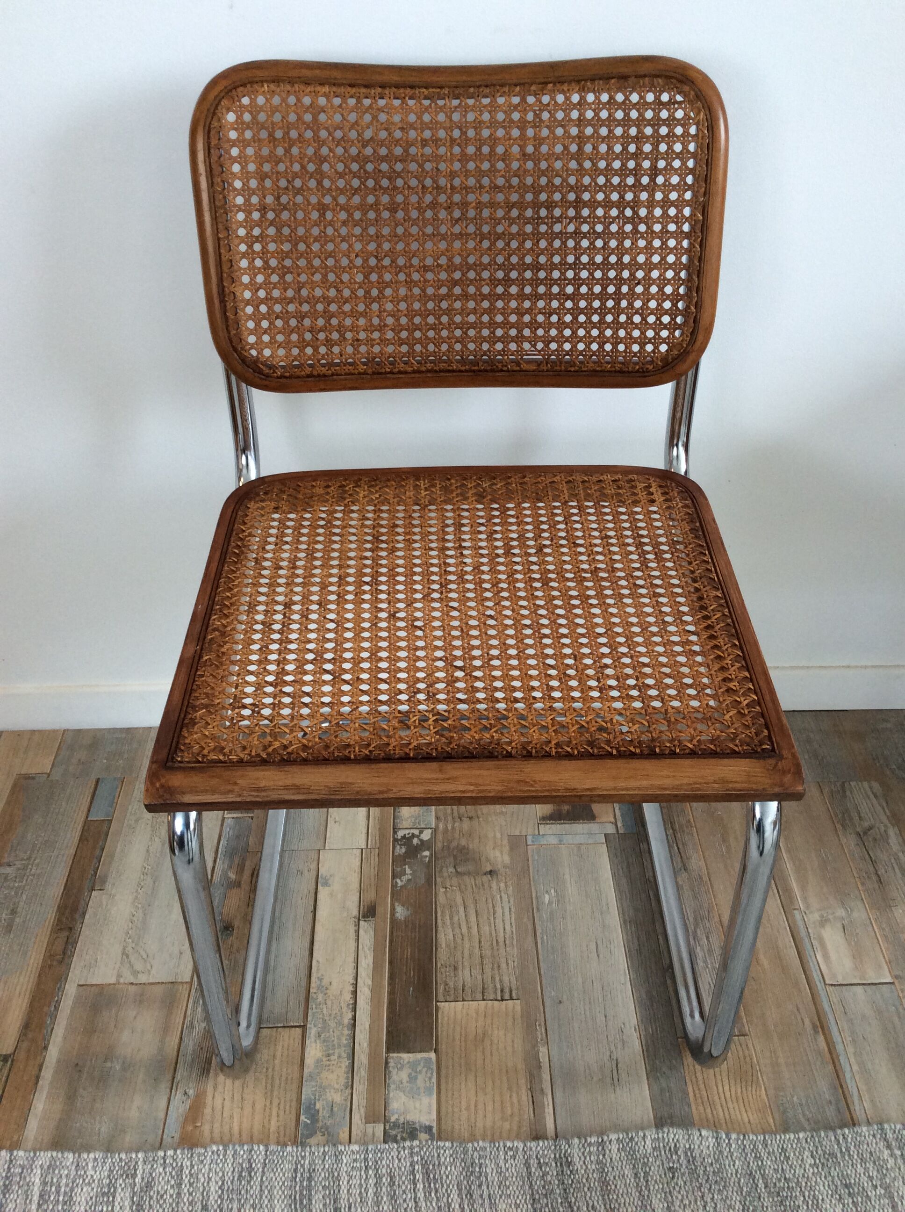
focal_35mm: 32
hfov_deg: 44.1
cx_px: 452
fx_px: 1118
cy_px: 606
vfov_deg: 56.9
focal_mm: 3.3
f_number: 2.4
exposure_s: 1/25
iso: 64
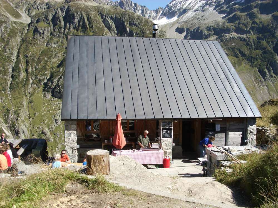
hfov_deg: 52.6
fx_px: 281
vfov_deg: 40.7
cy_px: 104
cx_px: 139
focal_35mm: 35
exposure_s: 1/250
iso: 80
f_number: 4.3
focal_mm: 5.8
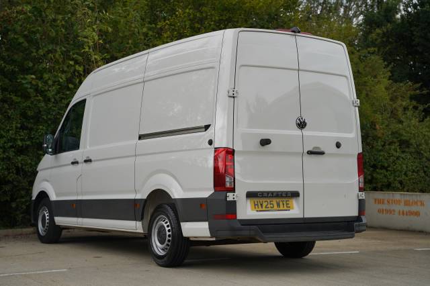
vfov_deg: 22.7
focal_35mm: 60
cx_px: 215
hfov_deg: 33.6
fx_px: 711
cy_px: 143
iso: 100
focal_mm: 59.6
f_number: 4
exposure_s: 1/160
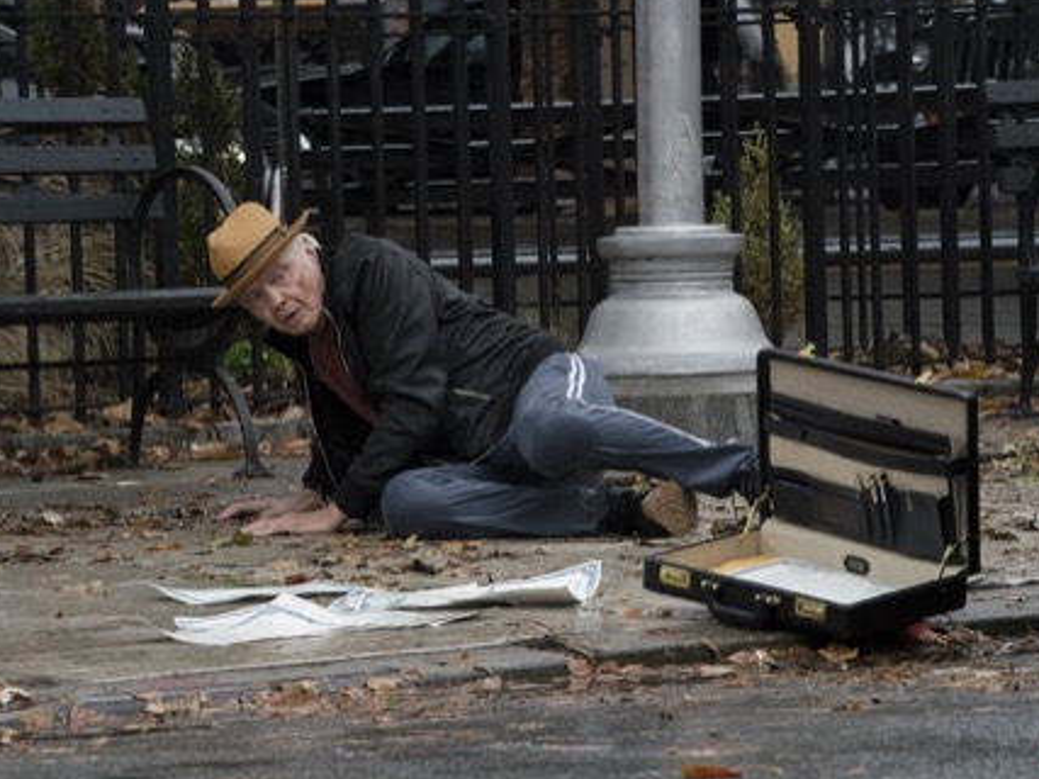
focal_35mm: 225
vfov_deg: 6.6
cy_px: 391
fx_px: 6751
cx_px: 550
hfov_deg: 8.8
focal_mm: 200
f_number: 14
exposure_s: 1/400
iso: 8000
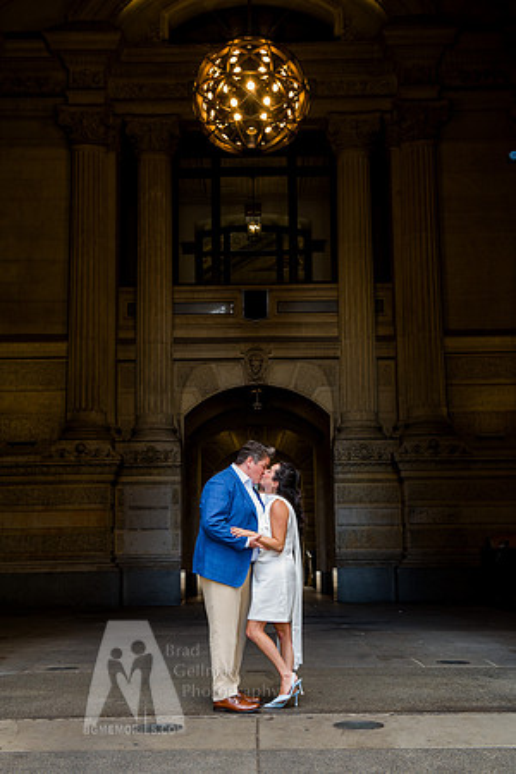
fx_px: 1075
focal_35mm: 50
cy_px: 387
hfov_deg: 27.0
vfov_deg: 39.6
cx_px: 258
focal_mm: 50
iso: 800
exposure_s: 1/200
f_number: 4.5
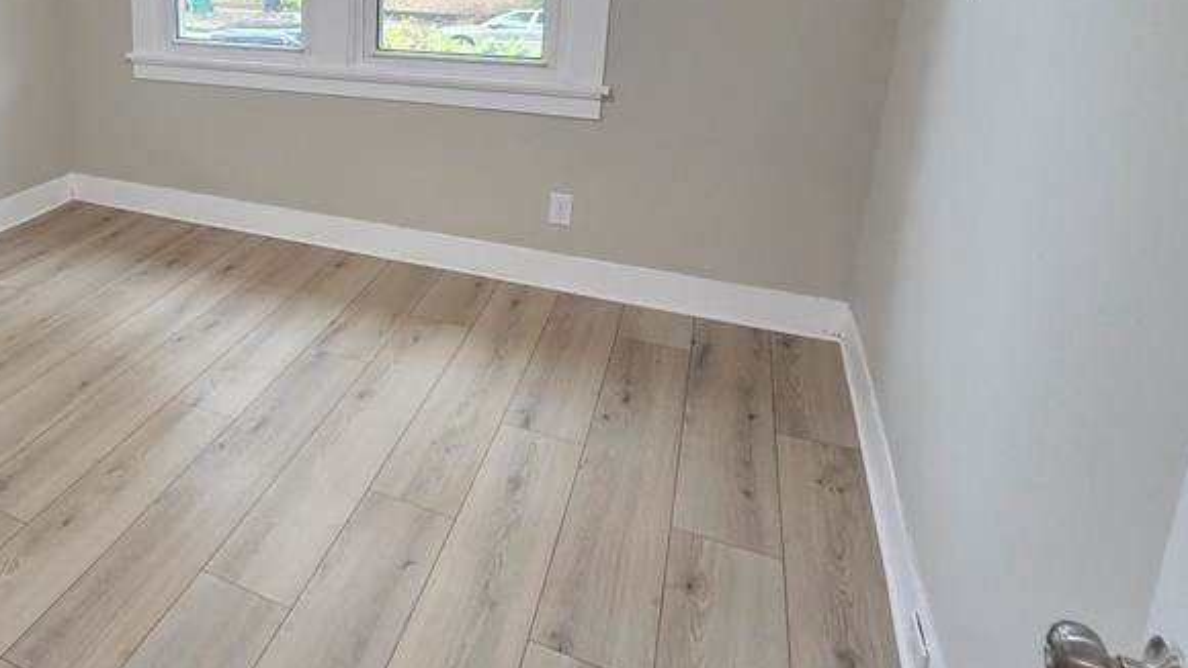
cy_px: 117
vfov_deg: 43.4
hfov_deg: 64.9
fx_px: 787
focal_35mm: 25
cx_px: 180
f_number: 2.2
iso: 250
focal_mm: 2.2
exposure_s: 1/60
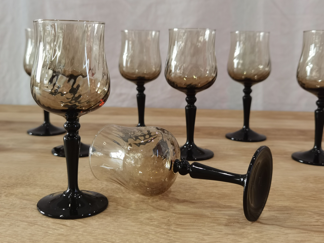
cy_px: 124
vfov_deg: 35.1
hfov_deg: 45.8
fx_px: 384
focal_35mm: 41
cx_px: 164
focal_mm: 6.71
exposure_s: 1/100
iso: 80
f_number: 1.9
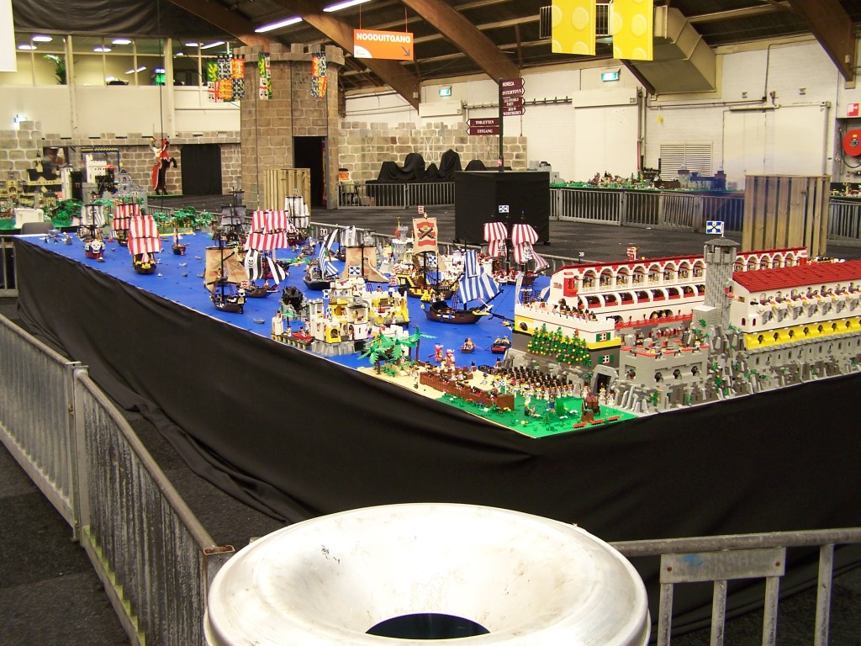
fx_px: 945
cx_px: 430
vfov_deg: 37.7
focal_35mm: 38
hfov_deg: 49.0
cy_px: 323
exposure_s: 1/2
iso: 80
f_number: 2.8
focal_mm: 6.3
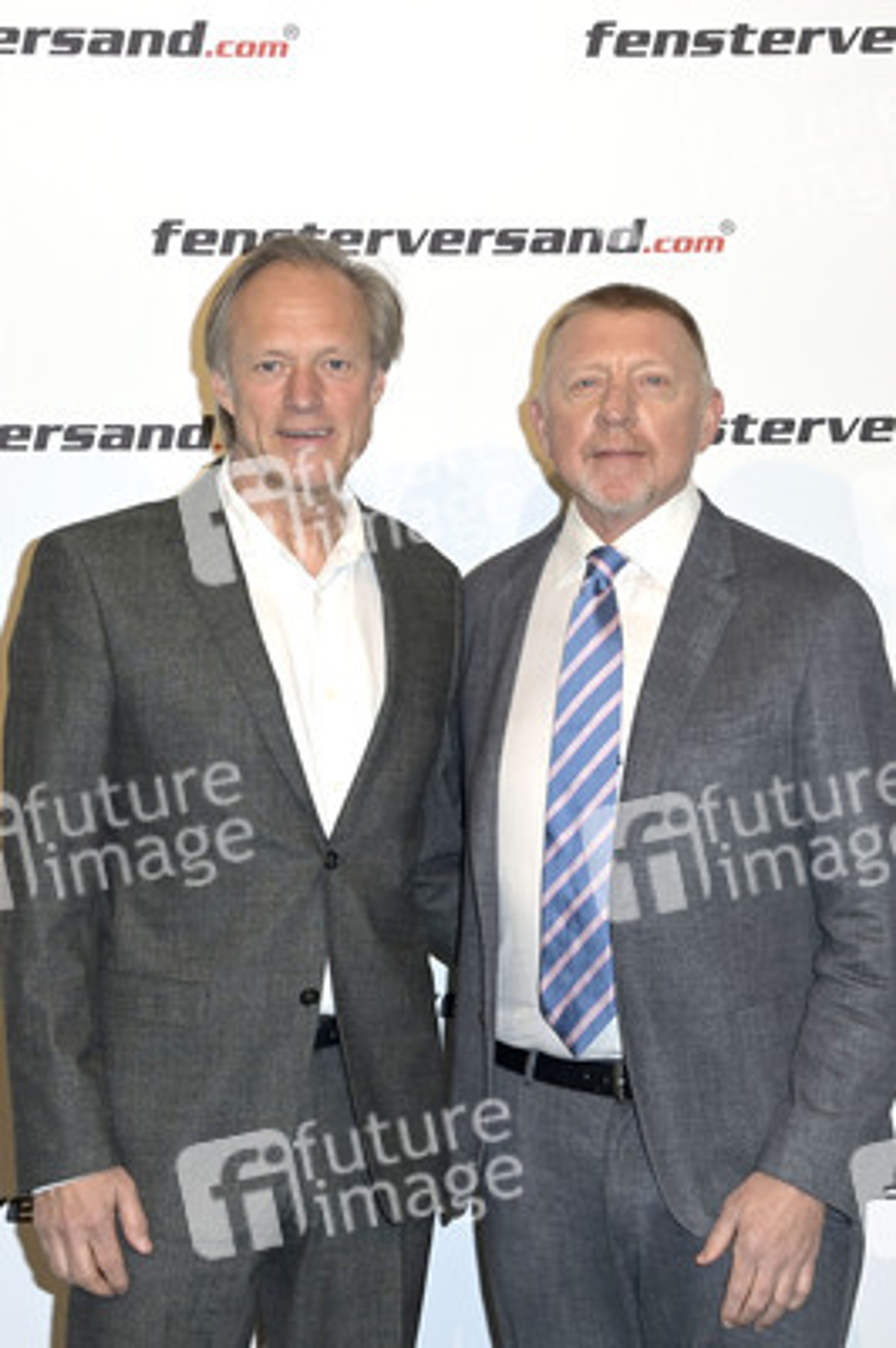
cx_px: 448
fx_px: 2319
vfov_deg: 32.4
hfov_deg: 21.9
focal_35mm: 62
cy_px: 674
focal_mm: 62
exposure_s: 1/250
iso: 640
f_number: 5.6
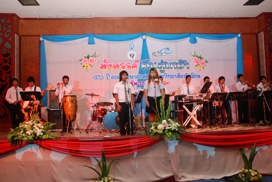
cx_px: 136
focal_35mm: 30
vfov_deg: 43.8
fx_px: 227
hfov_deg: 61.8
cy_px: 91
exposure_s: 1/40
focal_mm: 20
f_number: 5.6
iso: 1000
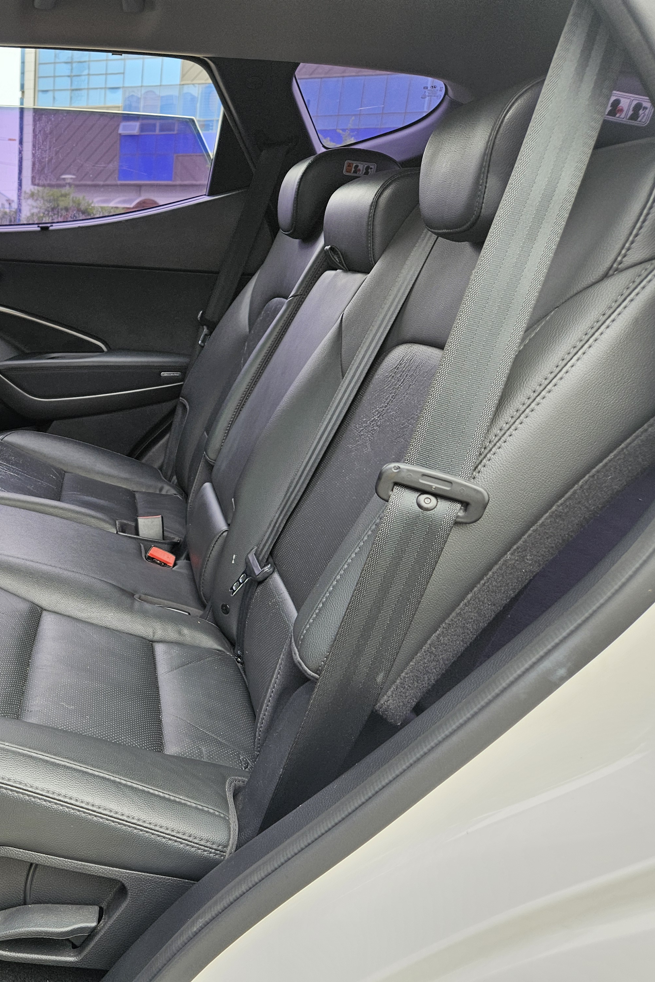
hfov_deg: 37.6
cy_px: 492
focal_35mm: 32
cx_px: 30
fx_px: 873
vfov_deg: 58.7
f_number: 1.8
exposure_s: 1/207
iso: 64
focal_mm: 5.4
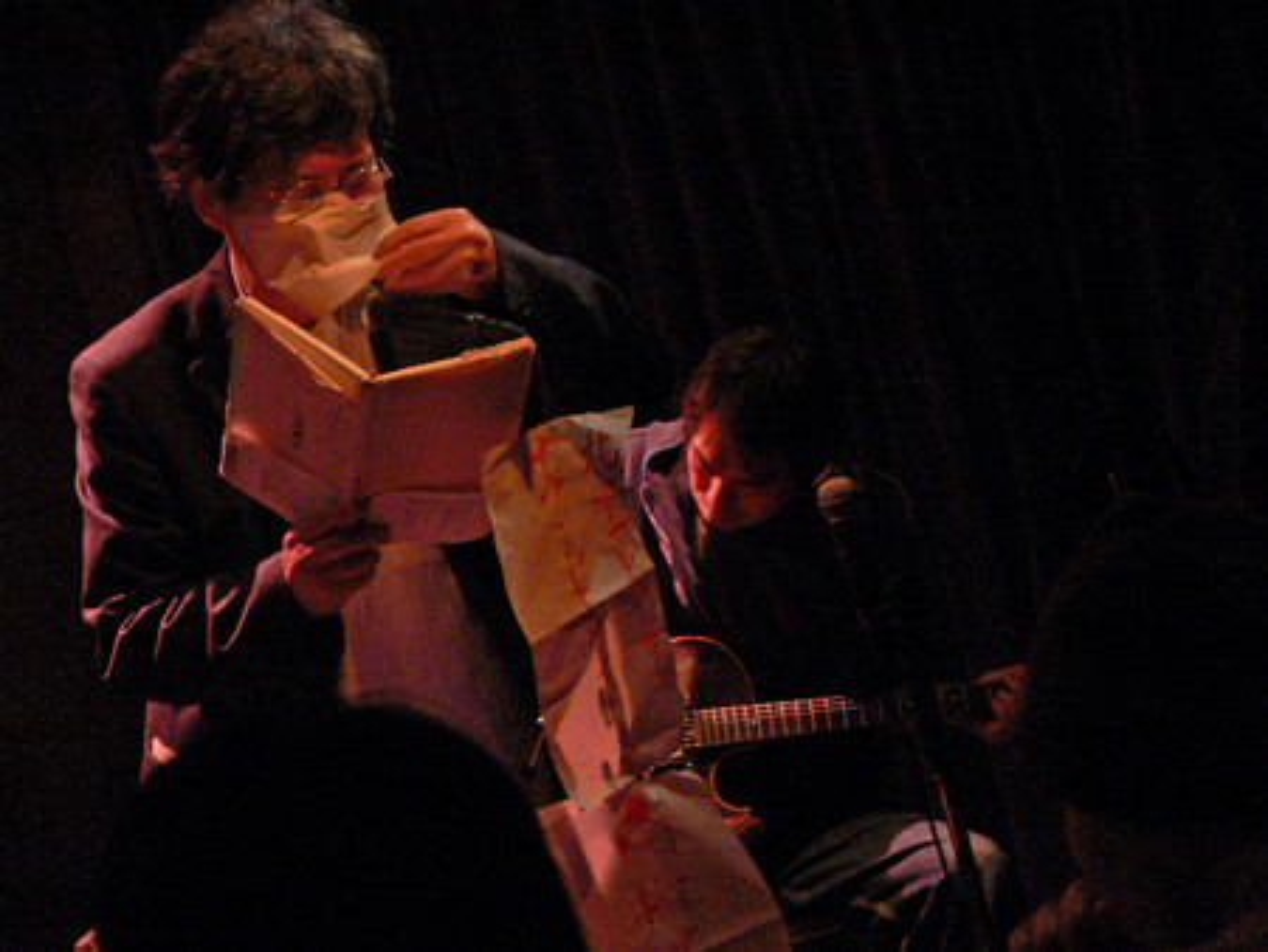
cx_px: 634
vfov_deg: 11.7
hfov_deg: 15.5
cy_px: 476
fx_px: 4655
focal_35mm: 127
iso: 200
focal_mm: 26.8
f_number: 3.6
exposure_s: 1/4
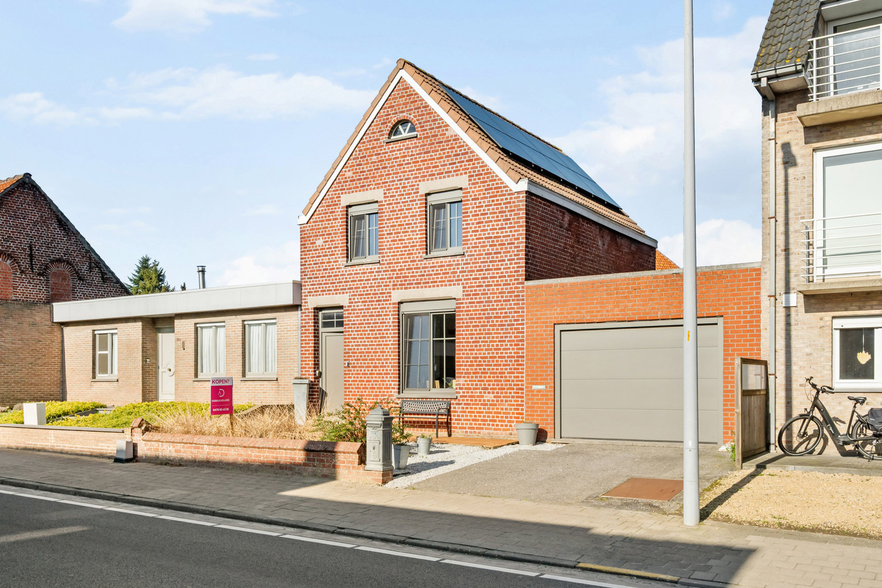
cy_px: 287
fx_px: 588
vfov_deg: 53.1
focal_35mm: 24
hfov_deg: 73.7
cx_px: 445
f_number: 11
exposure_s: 1/640
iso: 400
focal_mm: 23
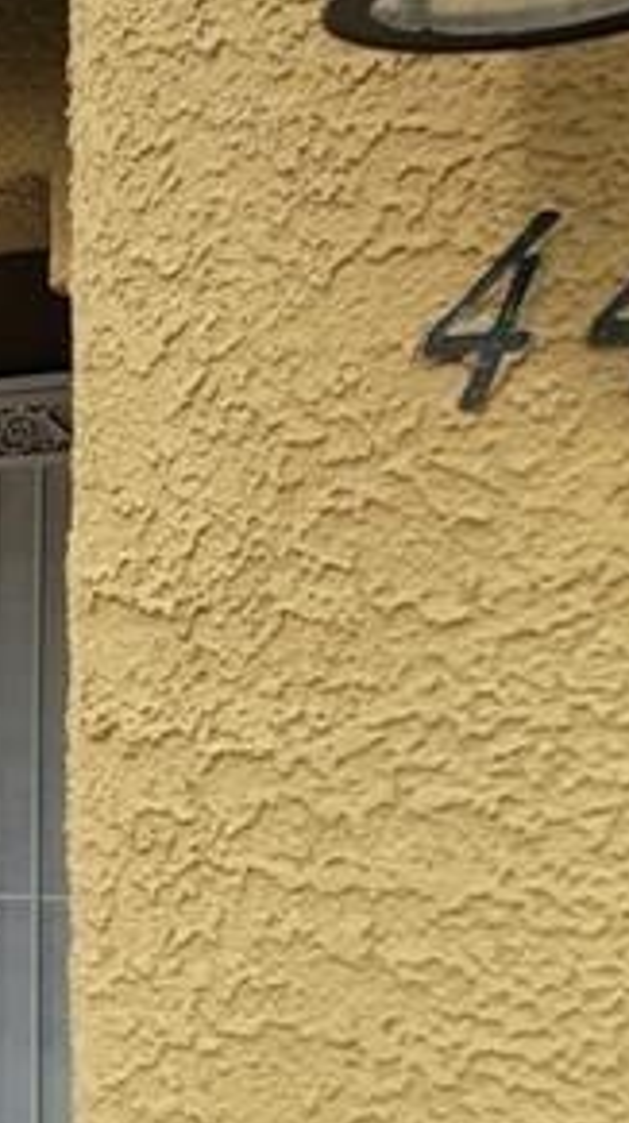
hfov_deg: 14.1
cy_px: 876
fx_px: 2231
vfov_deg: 27.8
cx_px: -525
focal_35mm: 75
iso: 20
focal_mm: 7
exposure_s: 1/446
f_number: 1.8
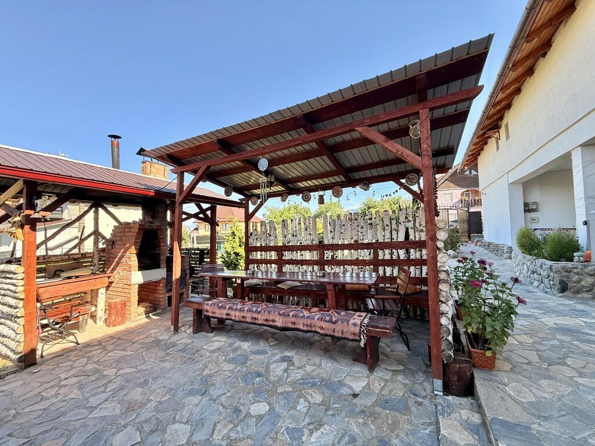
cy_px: 223
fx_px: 241
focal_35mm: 14
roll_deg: +1.9
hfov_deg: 102.1
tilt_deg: +2.7
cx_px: 298
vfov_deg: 85.7
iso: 64
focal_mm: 2.22
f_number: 2.2
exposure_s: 1/328
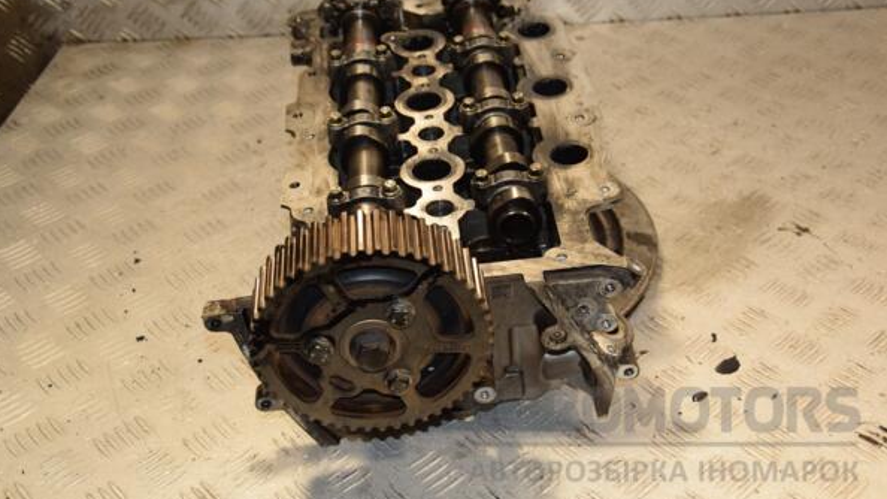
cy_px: 211
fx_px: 1270
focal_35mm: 54
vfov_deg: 22.2
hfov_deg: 38.5
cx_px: 441
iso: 800
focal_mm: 34
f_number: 5.6
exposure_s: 1/200
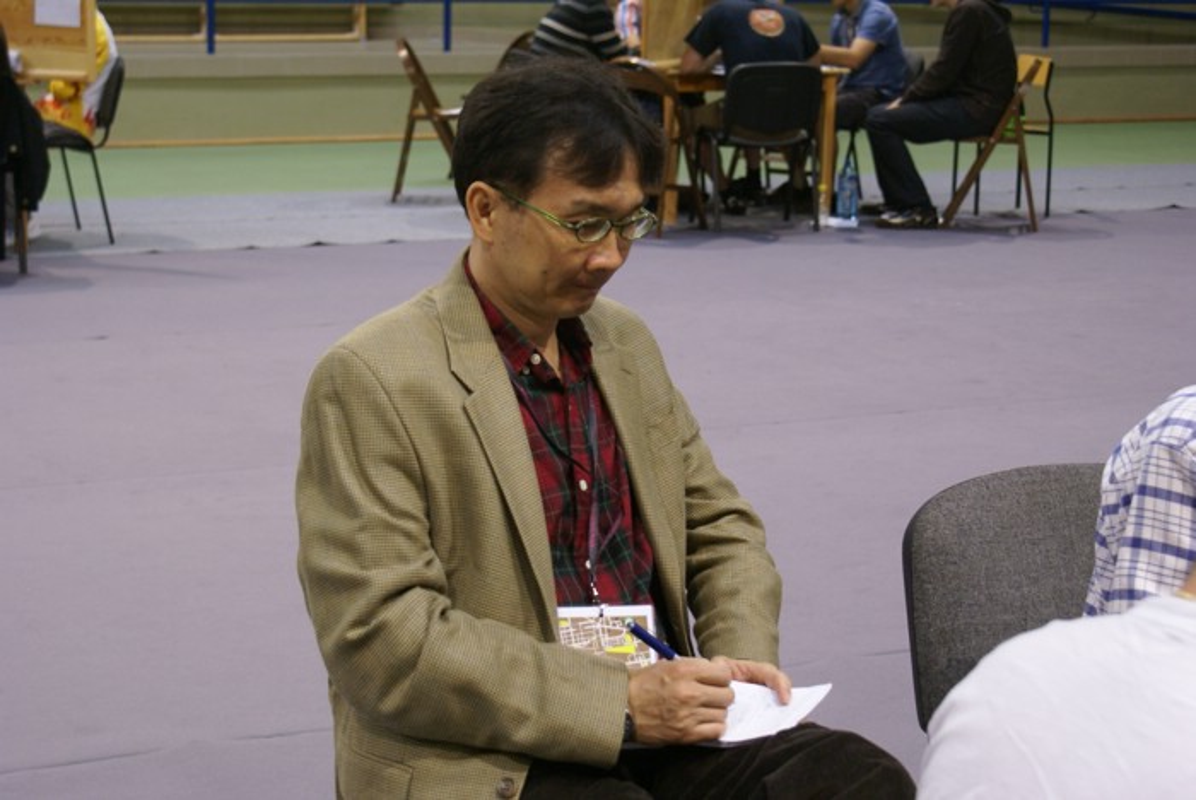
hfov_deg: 27.0
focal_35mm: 75
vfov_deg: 18.2
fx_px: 2494
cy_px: 400
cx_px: 598
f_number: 5.6
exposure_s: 1/20
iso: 400
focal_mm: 50
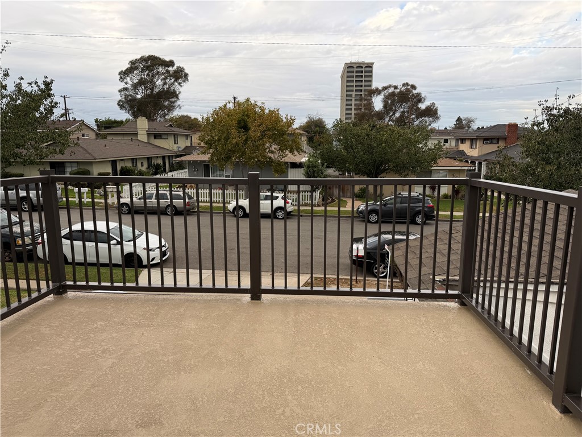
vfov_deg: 56.8
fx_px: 404
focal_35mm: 24
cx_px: 291
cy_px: 218
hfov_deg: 71.6
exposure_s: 1/788
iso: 80
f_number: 1.78
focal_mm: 6.76
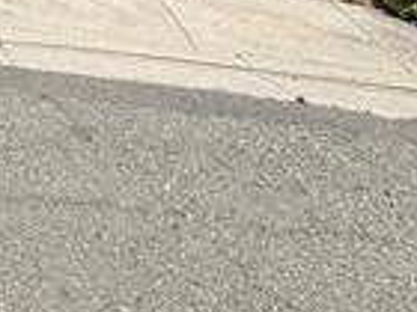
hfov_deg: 25.3
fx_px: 771
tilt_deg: +3.5
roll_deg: +0.9
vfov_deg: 18.0
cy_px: -259
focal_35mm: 64
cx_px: -149
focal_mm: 2.22
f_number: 2.2
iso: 50
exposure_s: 1/1748
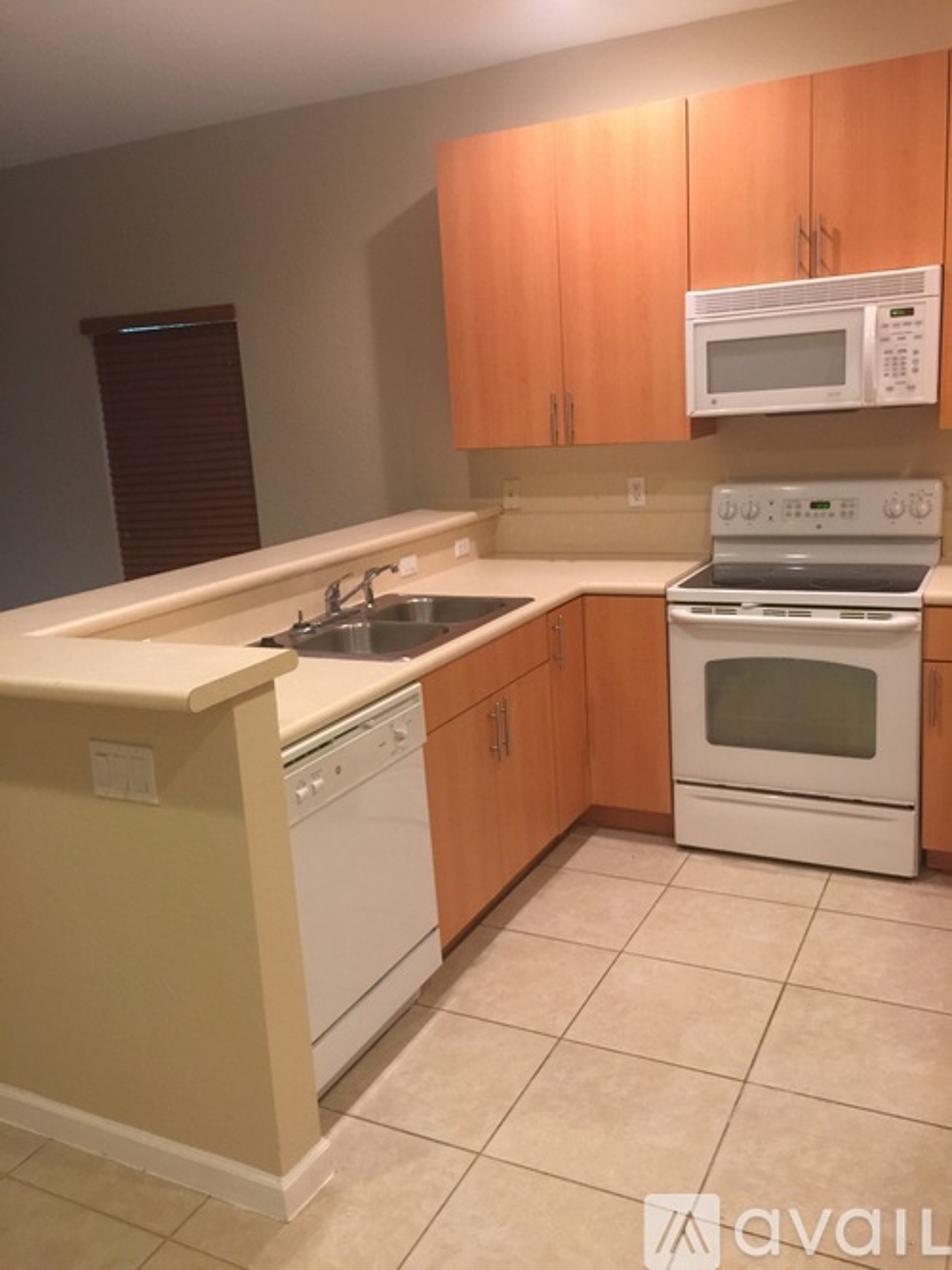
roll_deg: +4.0
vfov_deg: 61.7
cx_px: 476
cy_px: 635
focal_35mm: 29
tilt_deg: -11.2
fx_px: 1064
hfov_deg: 48.2
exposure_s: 1/15
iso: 80
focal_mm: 4.15
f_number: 2.2
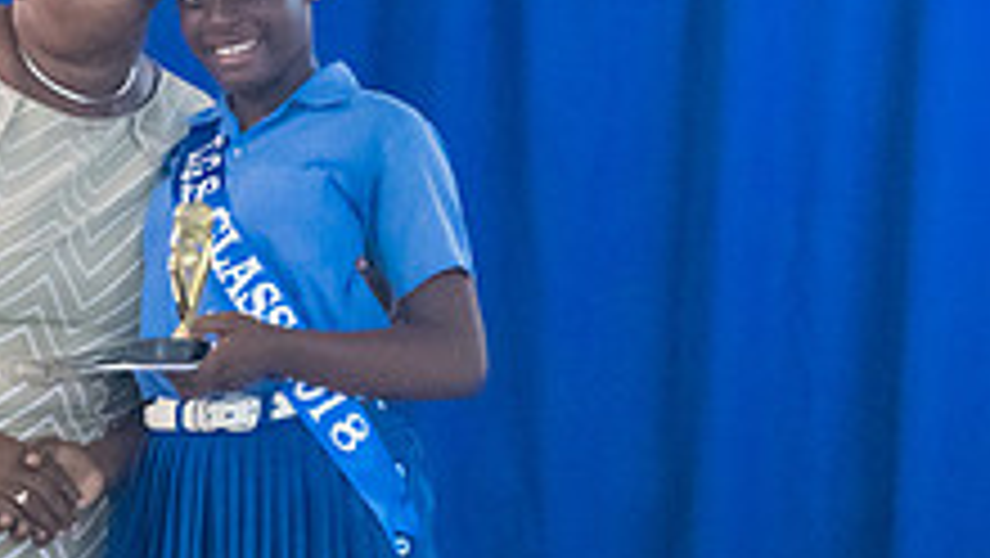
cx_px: 243
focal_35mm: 552
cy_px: 268
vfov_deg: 2.2
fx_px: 14498
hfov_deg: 3.9
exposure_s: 1/200
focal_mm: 200
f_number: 6.3
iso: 22800
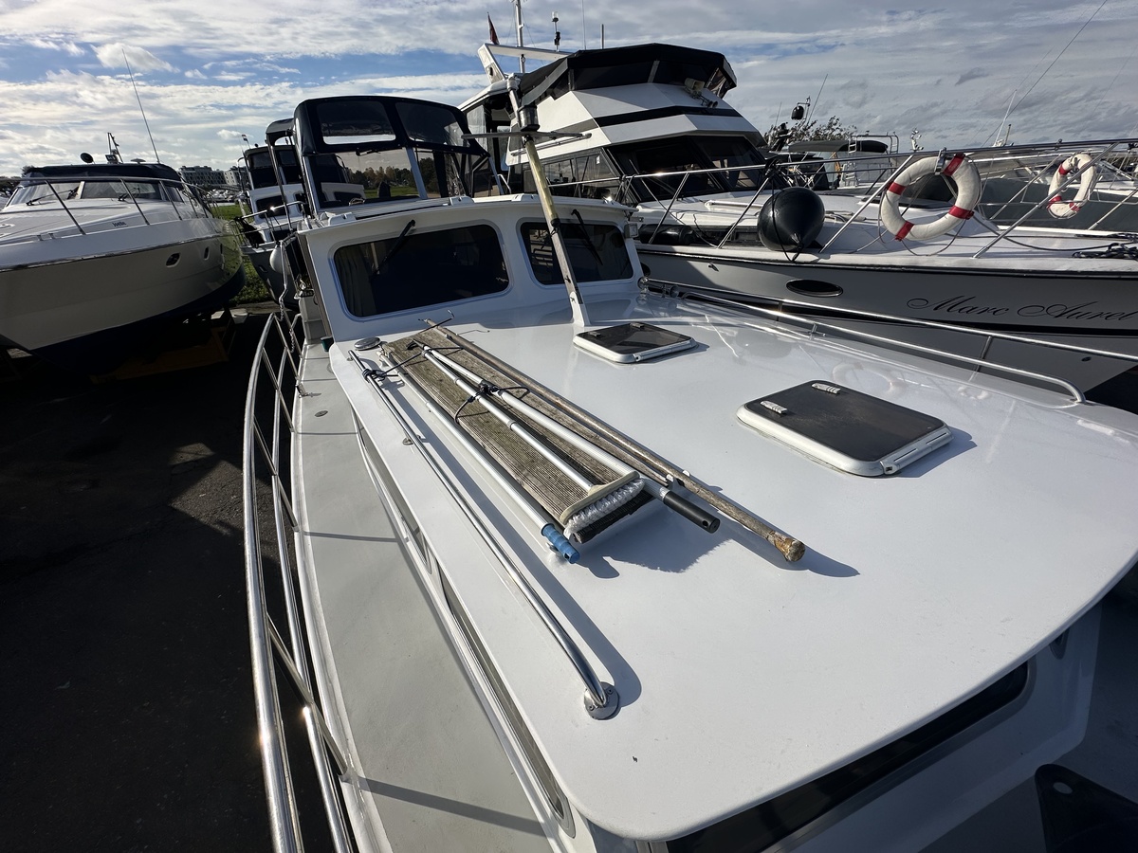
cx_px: 569
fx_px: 460
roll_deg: +1.9
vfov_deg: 85.7
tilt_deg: -28.6
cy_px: 426
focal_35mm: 14
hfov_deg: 102.1
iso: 50
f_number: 2.2
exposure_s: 1/4000
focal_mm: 2.22
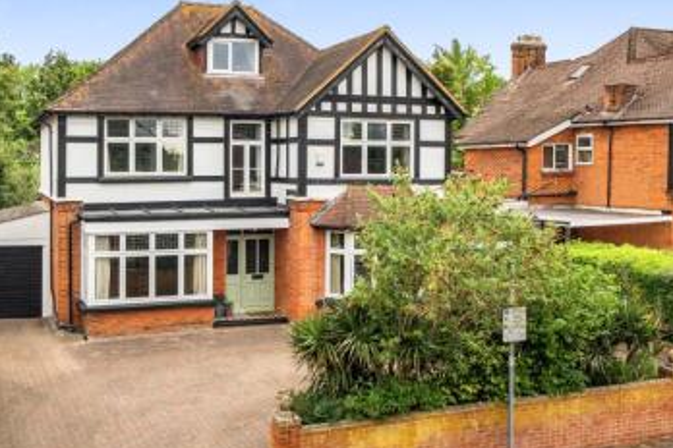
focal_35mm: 41
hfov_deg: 47.3
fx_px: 766
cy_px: 194
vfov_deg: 32.6
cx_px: 302
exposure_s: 1/60
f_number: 8
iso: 400
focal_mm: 20
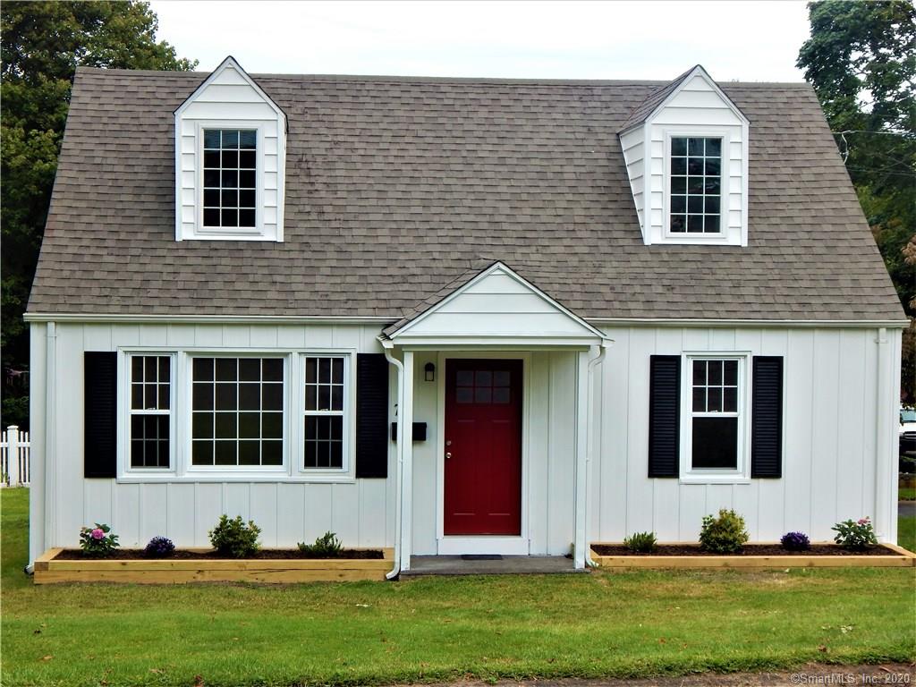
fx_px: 1614
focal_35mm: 61
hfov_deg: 31.7
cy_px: 344
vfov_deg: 24.0
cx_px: 458
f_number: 4
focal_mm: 10.9
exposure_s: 1/400
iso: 125
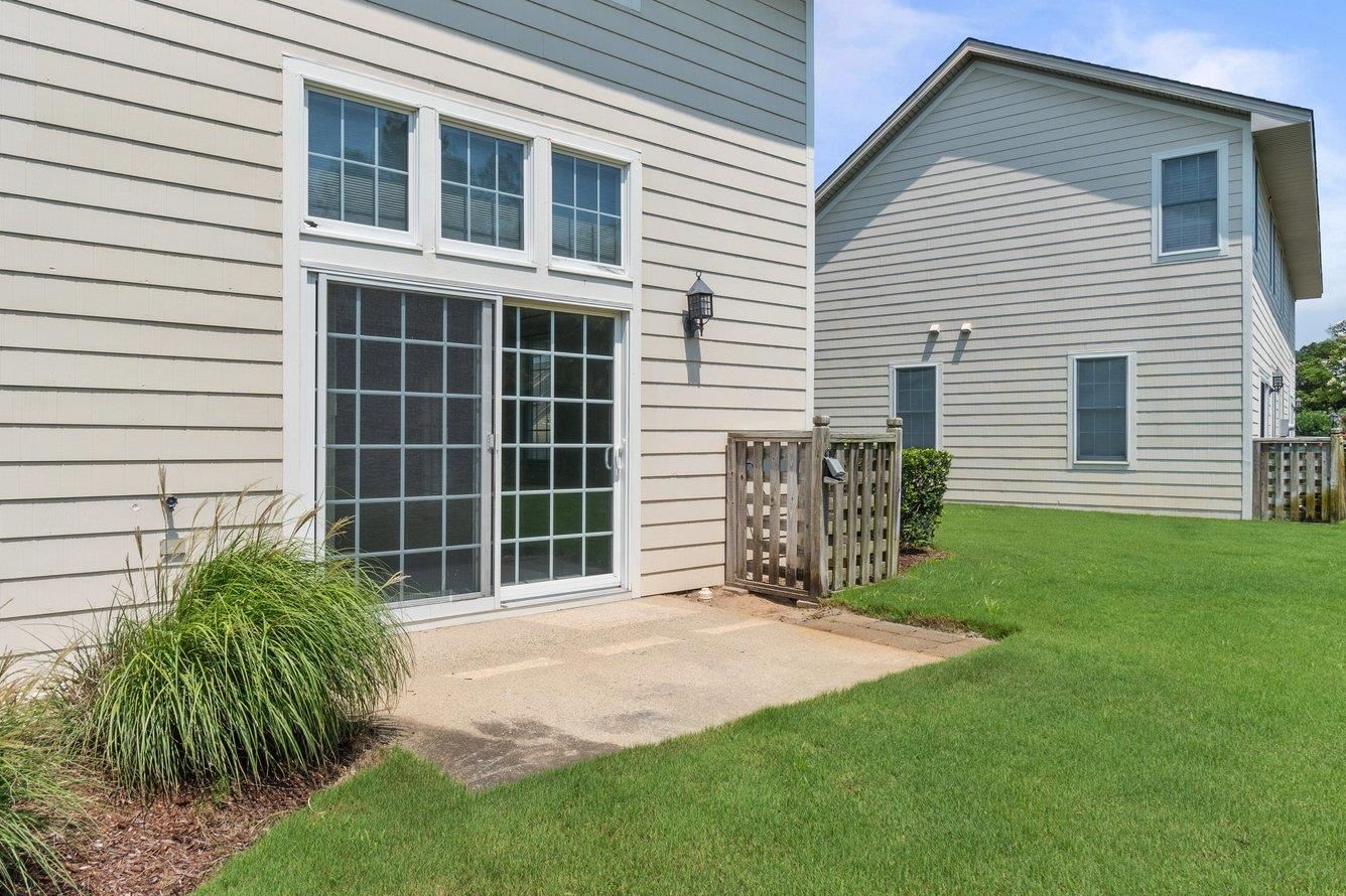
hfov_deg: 75.8
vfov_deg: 55.1
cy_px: 455
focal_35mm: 23
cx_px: 596
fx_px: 860
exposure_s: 1/500
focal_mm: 10
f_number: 8
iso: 100
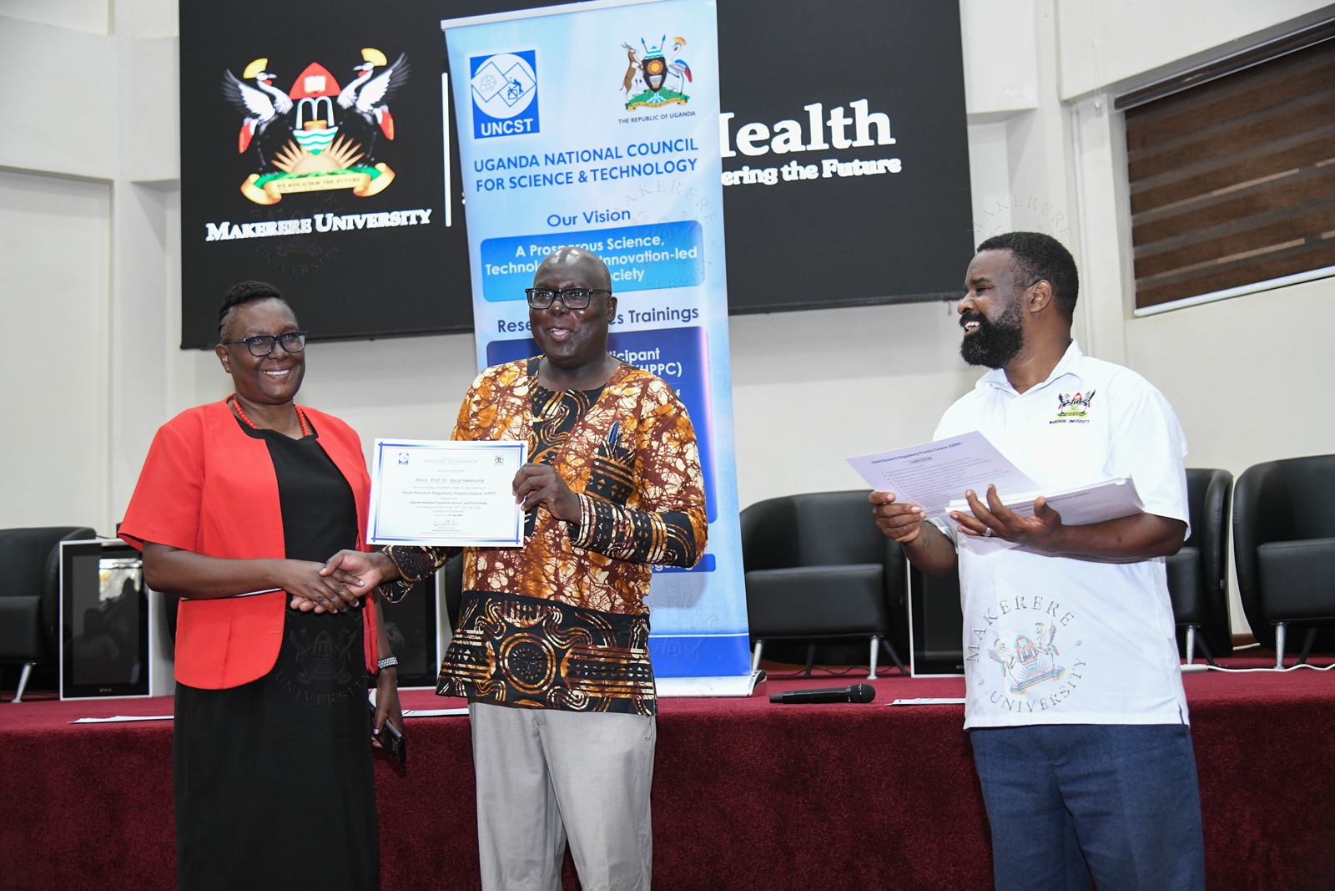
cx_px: 668
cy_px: 446
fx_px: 1483
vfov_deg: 33.4
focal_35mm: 40
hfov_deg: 48.5
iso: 2500
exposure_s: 1/200
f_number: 4
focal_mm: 40
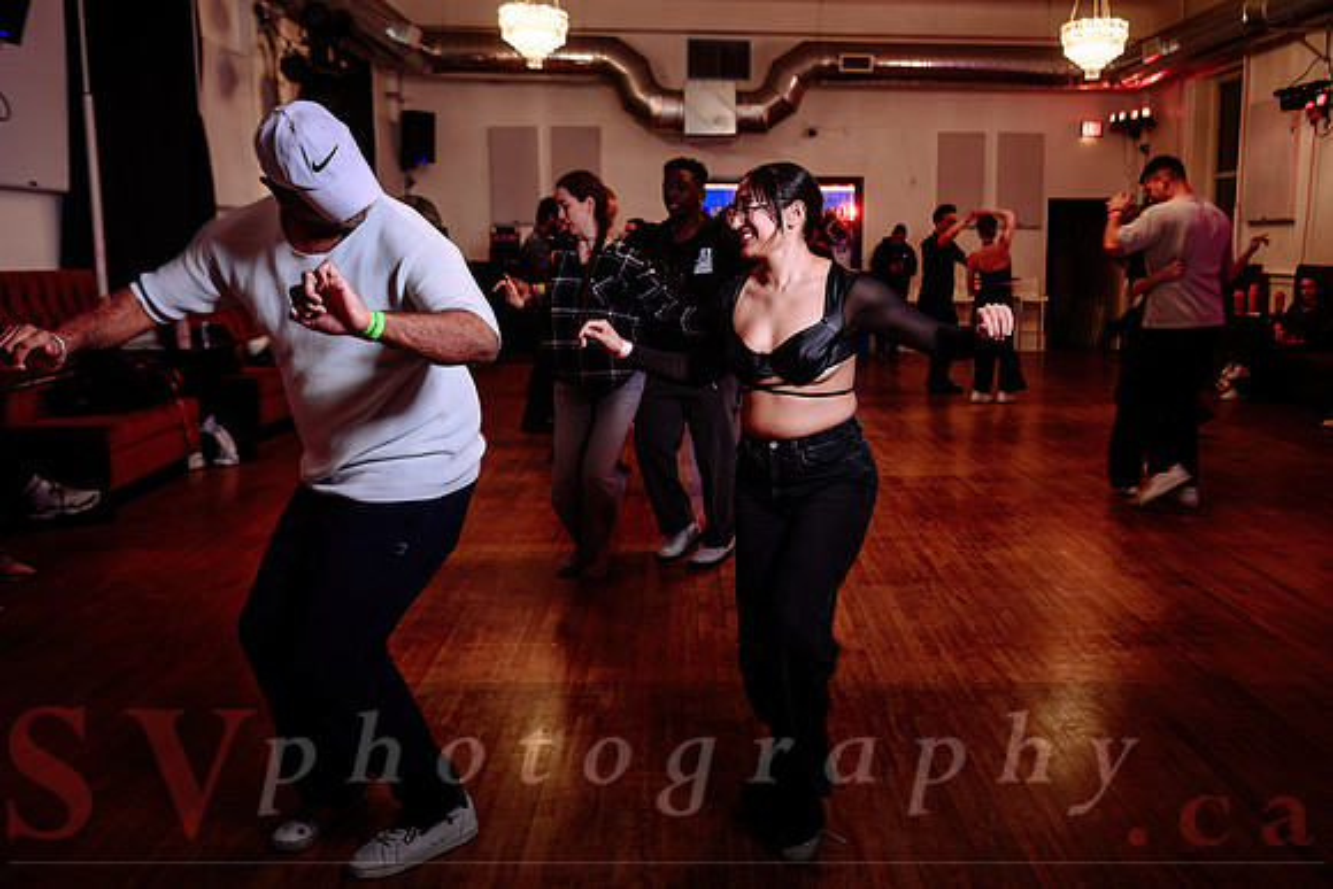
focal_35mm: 31
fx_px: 1132
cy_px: 409
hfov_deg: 60.6
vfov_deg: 42.9
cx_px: 778
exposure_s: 1/50
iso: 320
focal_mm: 26
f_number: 3.2
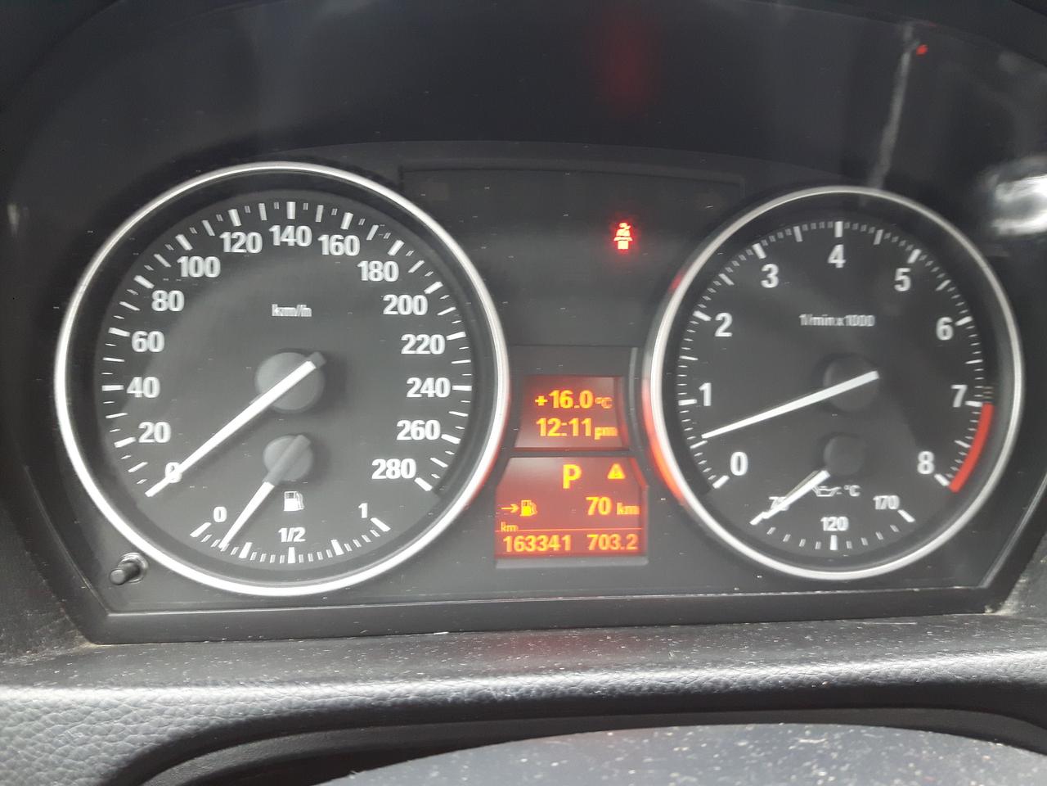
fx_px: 938
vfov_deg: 45.4
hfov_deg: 58.4
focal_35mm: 31
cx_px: 524
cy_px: 393
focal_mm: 3.7
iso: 160
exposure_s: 1/20
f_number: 1.9
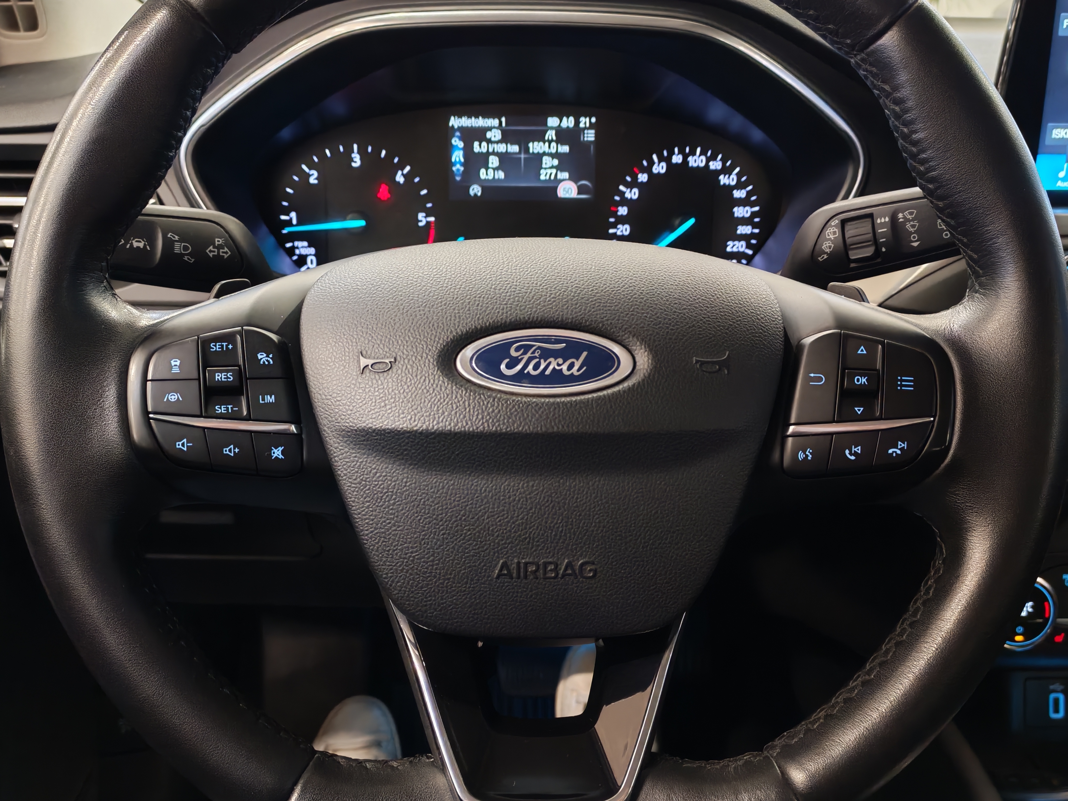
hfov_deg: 52.6
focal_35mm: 35
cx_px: 534
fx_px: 1080
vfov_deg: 40.7
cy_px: 400
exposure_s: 1/33
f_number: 1.9
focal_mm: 6.12
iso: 2000
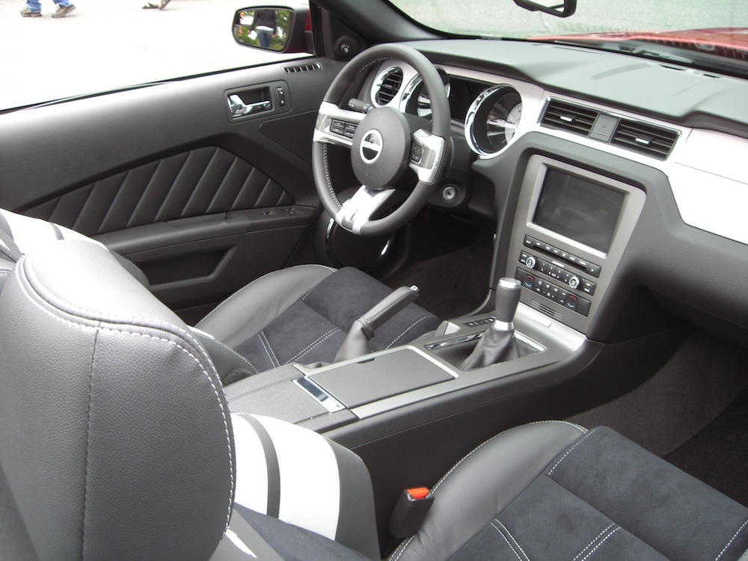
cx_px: 374
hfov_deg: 49.0
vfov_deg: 37.7
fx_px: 821
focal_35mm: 38
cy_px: 280
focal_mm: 6.2
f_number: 2.7
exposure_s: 1/125
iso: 64
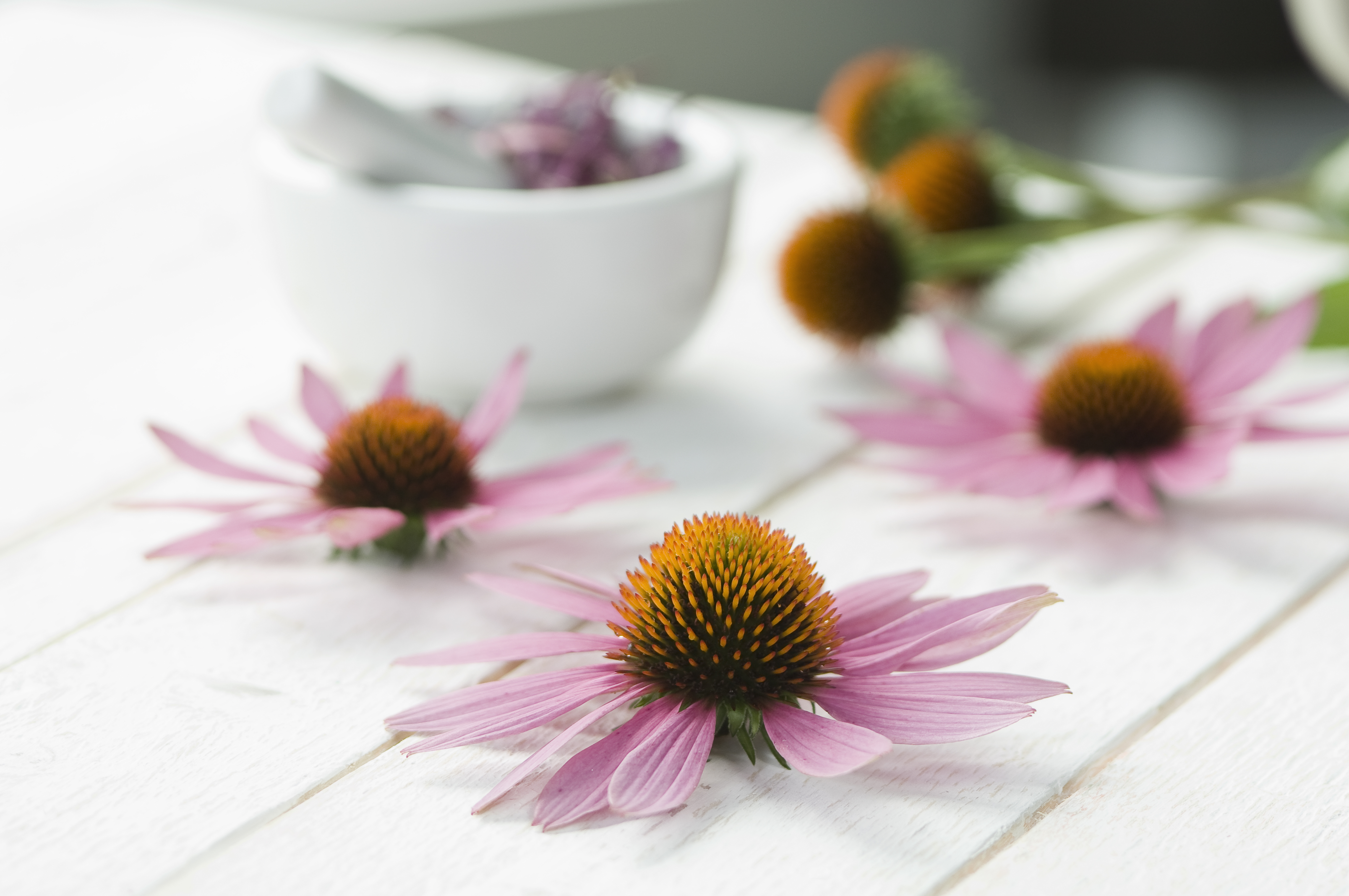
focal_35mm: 158
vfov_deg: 8.7
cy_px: 448
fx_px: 5895
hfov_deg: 13.1
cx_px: 674
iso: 100
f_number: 4
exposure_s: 1/80
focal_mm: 105
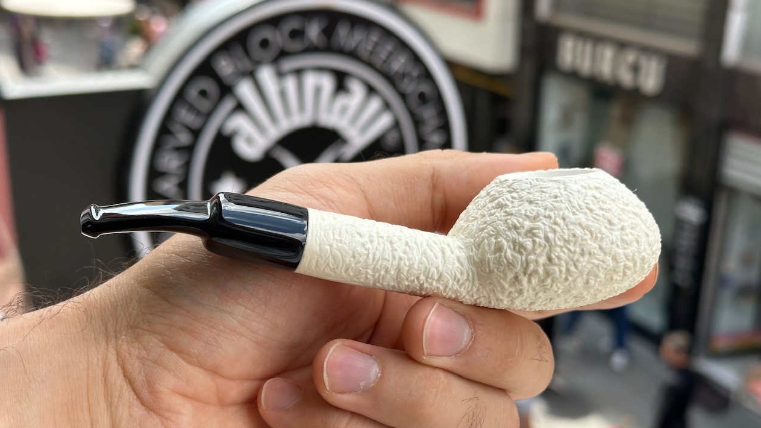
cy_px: 251
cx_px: 383
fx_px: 1069
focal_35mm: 53
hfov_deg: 39.2
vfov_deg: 22.6
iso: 64
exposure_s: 1/762
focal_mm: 6.86
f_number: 1.78
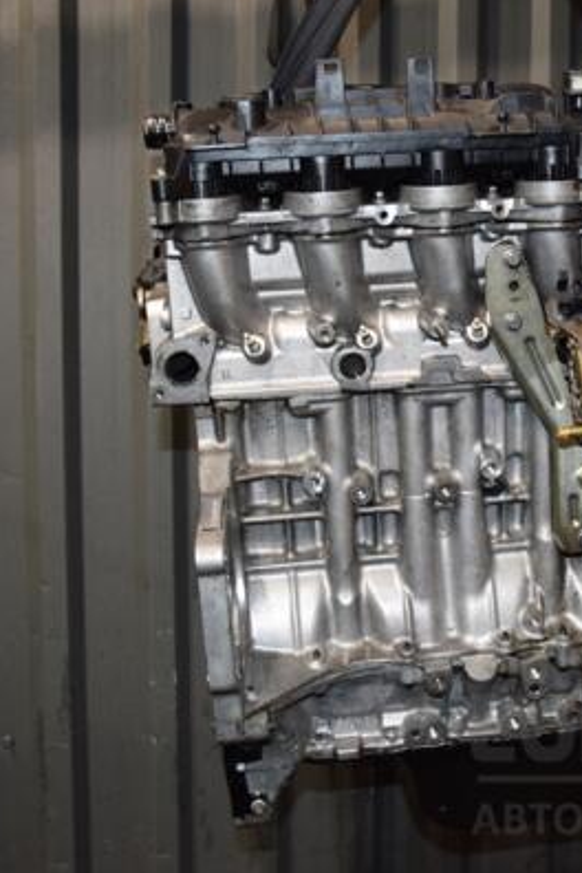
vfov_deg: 41.3
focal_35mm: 48
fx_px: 1158
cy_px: 434
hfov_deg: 27.8
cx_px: 430
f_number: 5
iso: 800
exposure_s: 1/60
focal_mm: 21
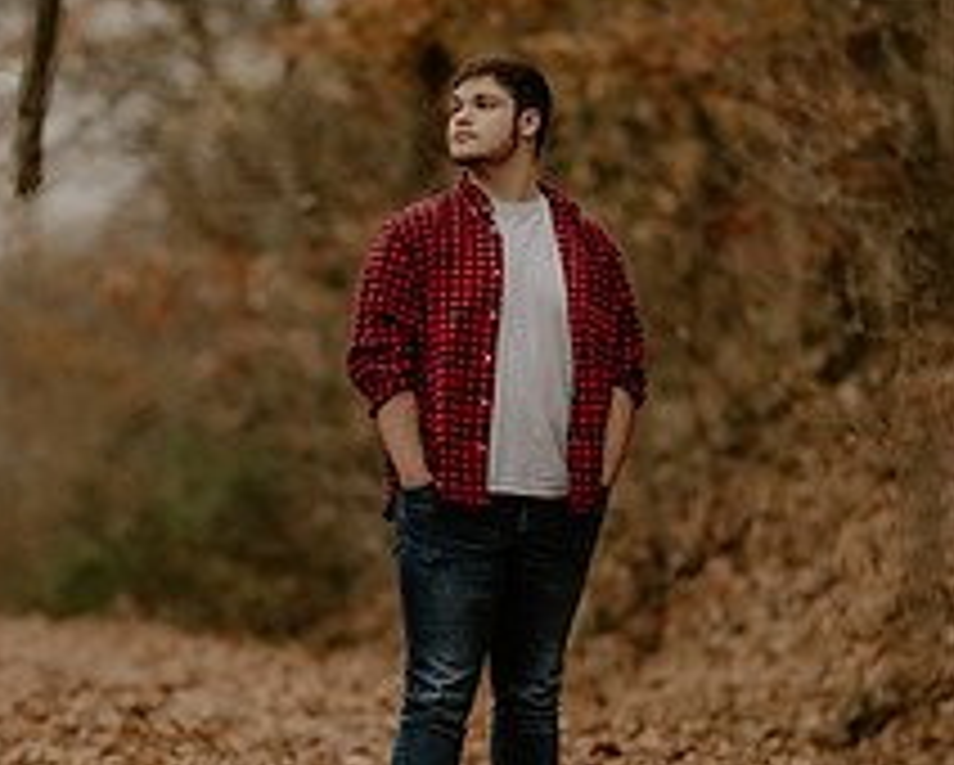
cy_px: 454
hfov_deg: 7.2
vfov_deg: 5.8
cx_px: 392
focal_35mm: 269
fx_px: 7602
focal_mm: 105
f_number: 1.4
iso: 160
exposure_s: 1/160
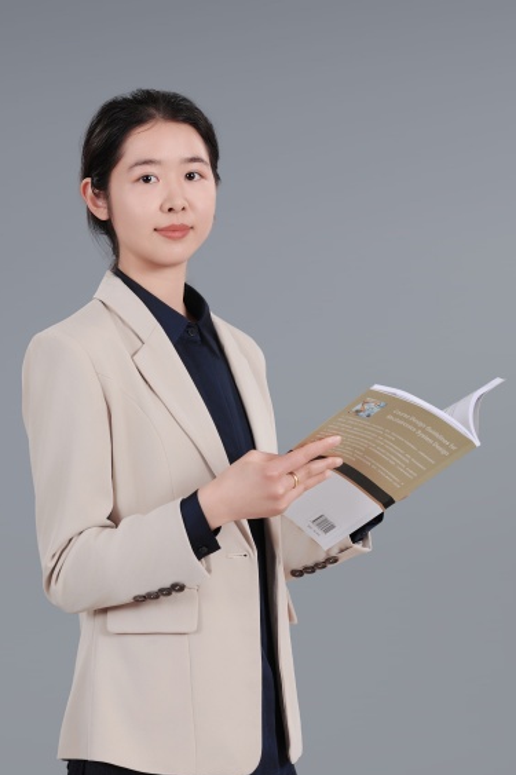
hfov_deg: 13.4
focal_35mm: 102
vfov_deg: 20.0
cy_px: 462
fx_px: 2194
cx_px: 213
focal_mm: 85
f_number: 9
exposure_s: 1/125
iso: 100
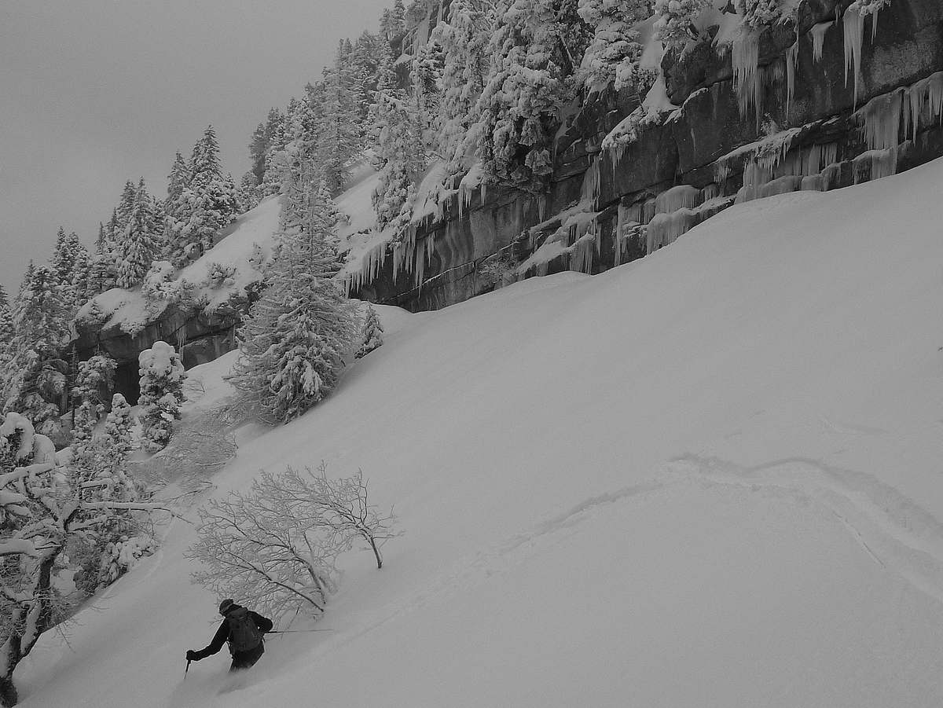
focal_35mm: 25
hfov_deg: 69.4
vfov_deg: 54.9
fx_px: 681
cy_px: 354
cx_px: 472
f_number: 5.6
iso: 80
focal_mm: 4.1
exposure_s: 1/500
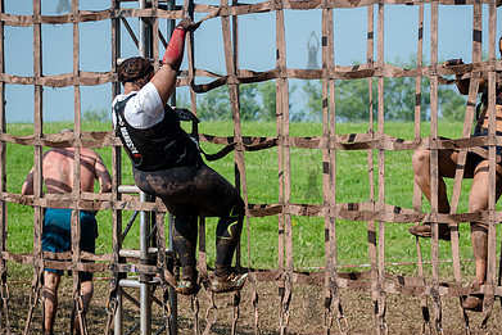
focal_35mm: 144
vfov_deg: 9.5
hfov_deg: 14.2
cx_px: 302
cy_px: 193
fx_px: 2009
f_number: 4.5
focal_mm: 80
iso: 250
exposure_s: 1/1000
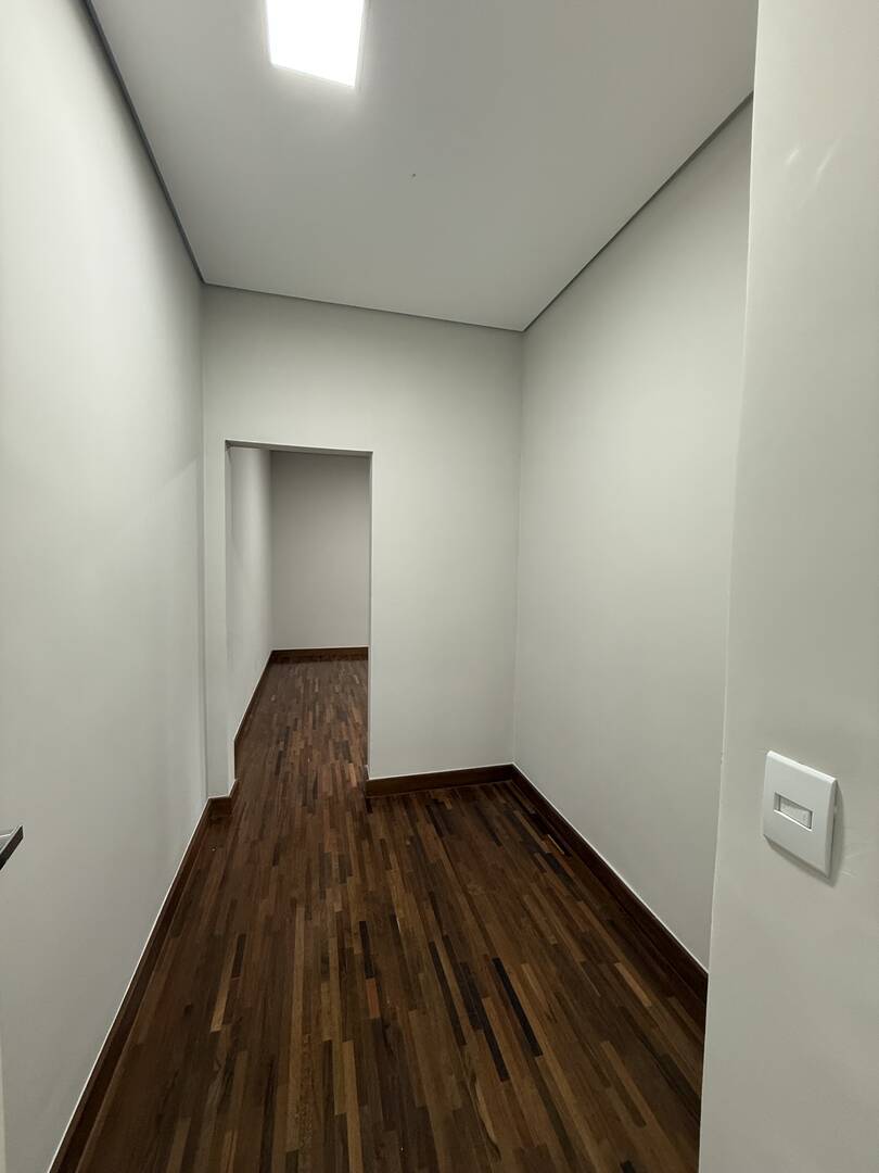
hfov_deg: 85.7
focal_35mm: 14
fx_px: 474
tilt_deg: -2.6
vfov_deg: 102.1
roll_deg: -1.8
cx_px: 440
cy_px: 586
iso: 250
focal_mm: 2.22
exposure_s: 1/60
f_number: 2.2
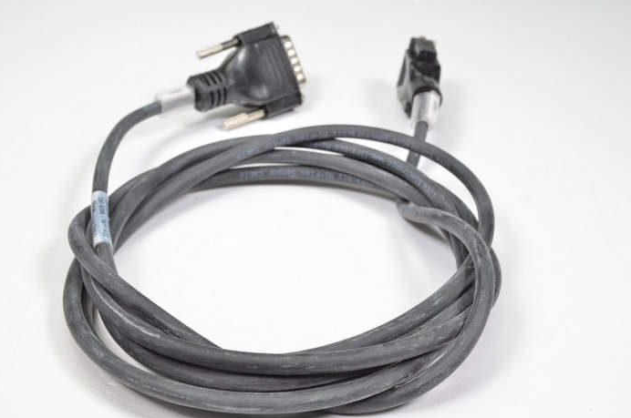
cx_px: 295
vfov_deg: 25.9
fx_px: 910
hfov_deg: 38.2
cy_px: 225
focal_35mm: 52
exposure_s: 1/25
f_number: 11
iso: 250
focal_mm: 30
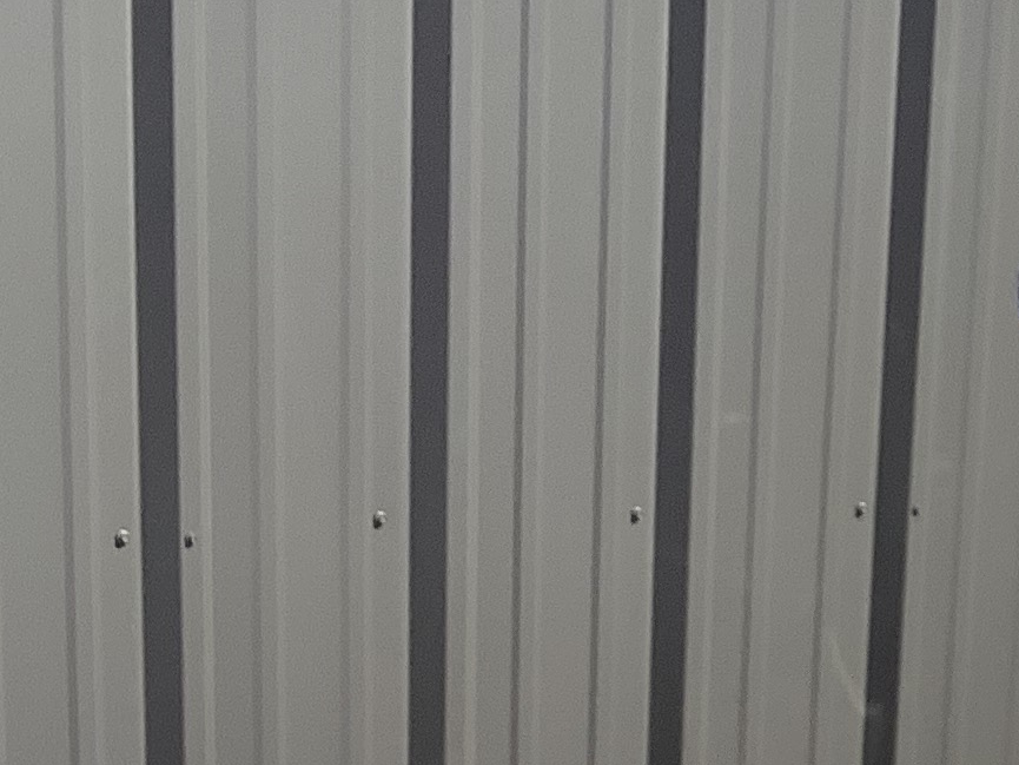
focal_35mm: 117
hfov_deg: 16.3
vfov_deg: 12.0
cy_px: 1174
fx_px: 3445
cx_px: 1150
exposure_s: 1/1852
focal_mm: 3.3
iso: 25
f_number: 2.4
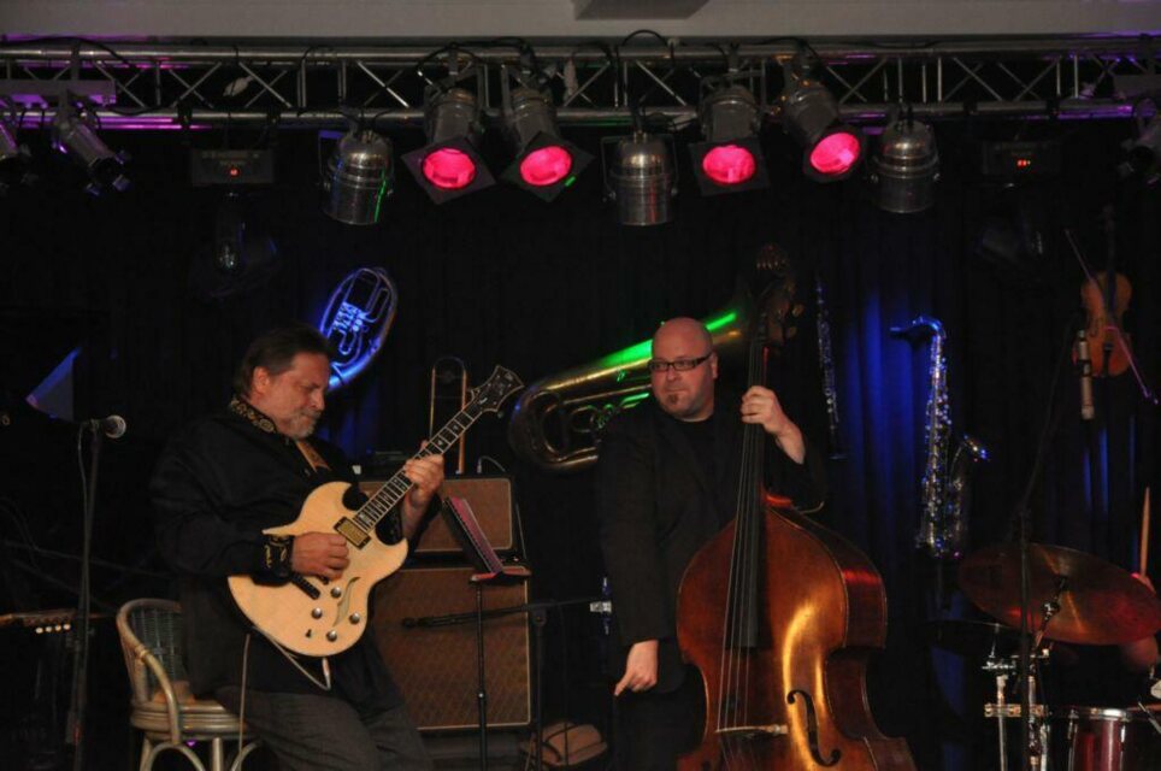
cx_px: 580
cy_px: 386
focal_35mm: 105
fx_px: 3382
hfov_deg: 19.5
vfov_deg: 13.0
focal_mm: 70
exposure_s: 1/160
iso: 2000
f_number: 4.5
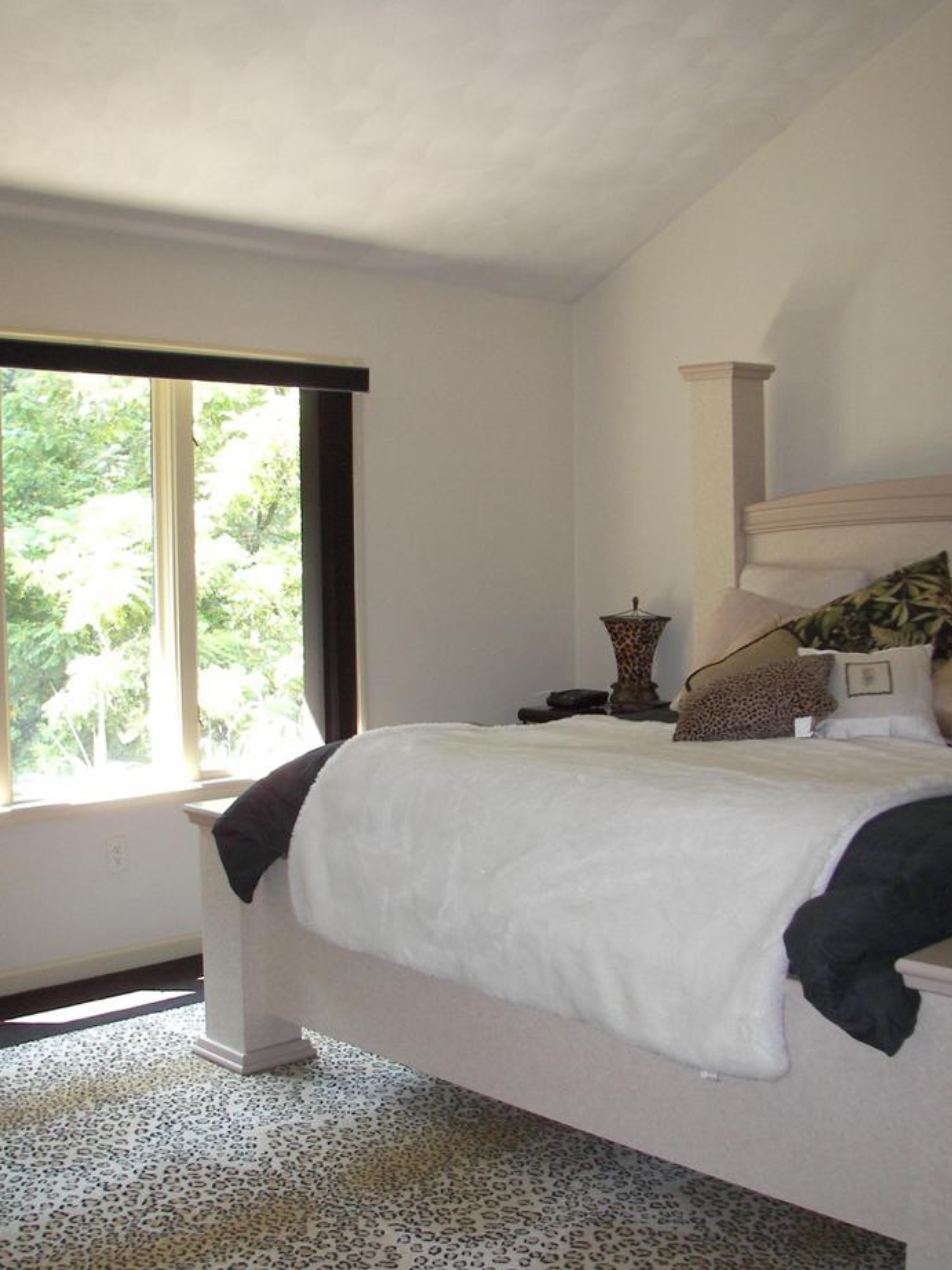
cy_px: 676
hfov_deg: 35.9
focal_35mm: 40
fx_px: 1467
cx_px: 482
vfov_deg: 46.8
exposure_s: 1/30
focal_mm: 6
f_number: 2.8
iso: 100
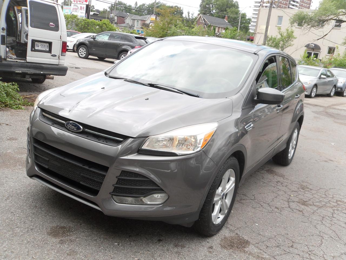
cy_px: 130
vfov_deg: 40.7
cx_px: 173
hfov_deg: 52.6
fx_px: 350
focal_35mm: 35
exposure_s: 1/234
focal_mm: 6.3
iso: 80
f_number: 3.5
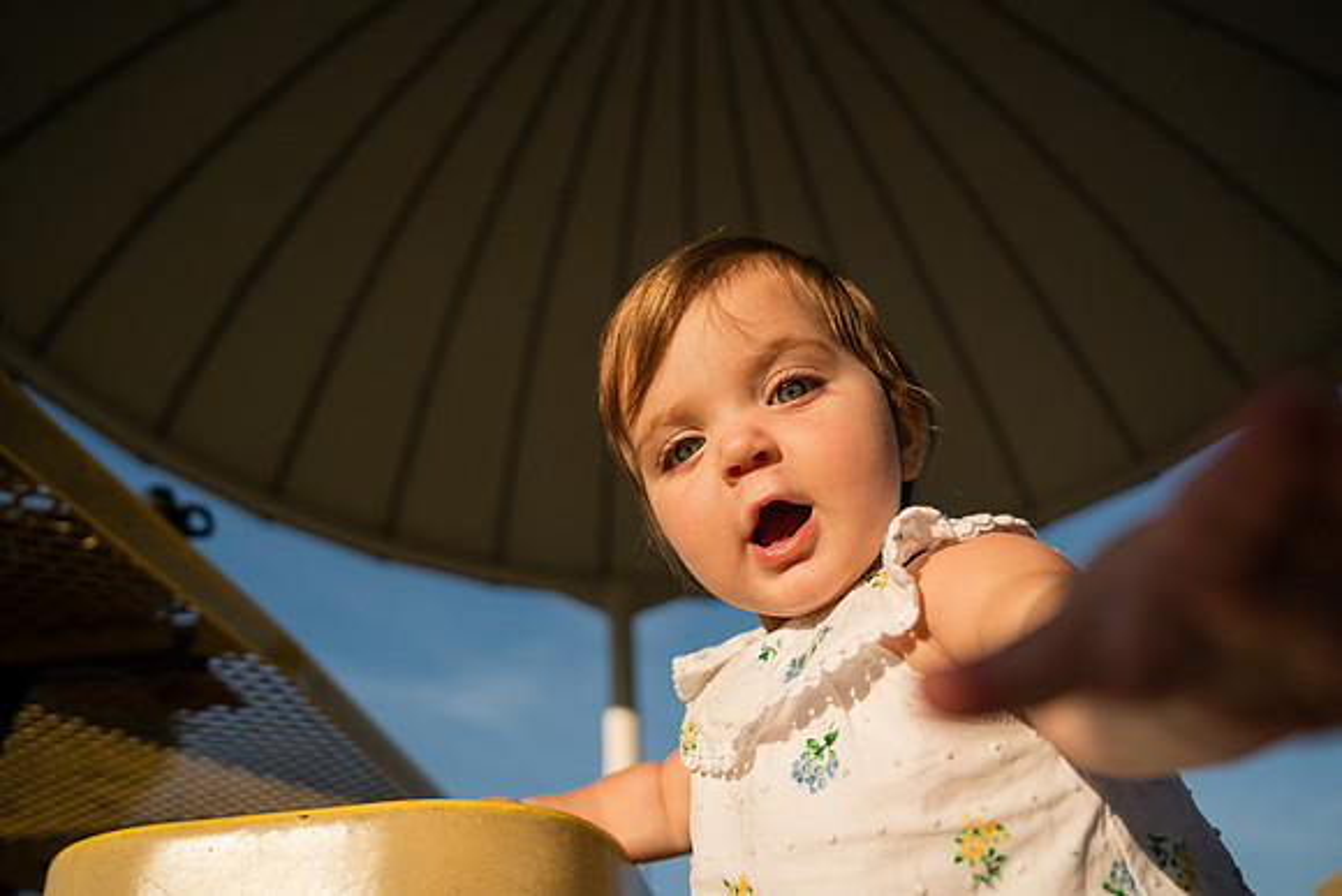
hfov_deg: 73.7
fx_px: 895
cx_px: 671
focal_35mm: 24
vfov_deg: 53.2
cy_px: 448
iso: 250
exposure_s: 1/4000
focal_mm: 24
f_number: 3.2
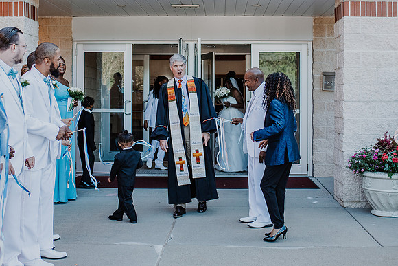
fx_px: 621
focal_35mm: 56
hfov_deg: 35.5
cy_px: 91
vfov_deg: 24.0
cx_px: 199
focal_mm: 35
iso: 400
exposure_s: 1/1250
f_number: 3.2
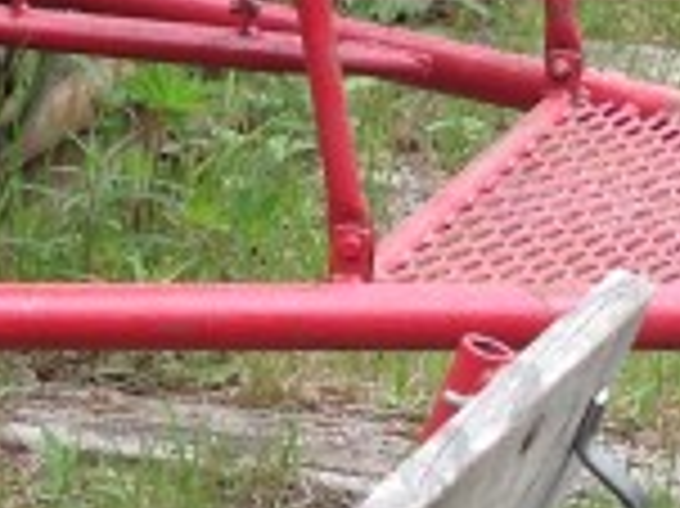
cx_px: -275
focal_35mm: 224
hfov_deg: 8.7
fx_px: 4397
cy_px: 629
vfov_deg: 6.6
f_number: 2.4
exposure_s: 1/220
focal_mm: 4.12
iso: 50
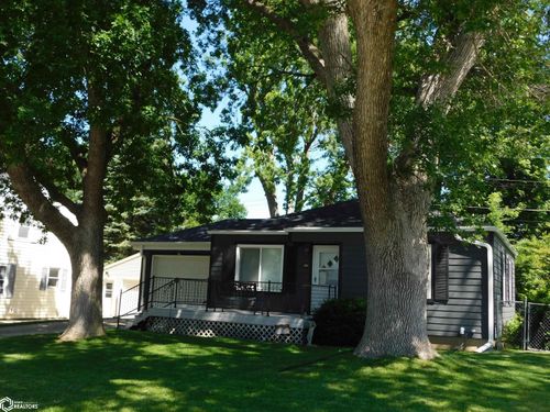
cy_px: 206
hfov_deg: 51.4
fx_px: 572
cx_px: 275
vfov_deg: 39.7
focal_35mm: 36
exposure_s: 1/400
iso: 125
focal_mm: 6.3
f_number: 3.5
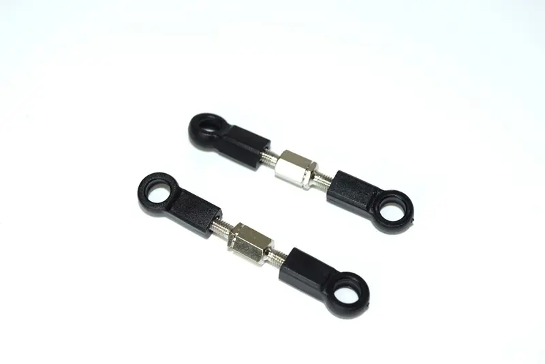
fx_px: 909
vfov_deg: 22.6
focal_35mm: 60
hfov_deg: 33.4
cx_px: 272
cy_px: 182
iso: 100
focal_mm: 40
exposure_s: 1/80
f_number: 8
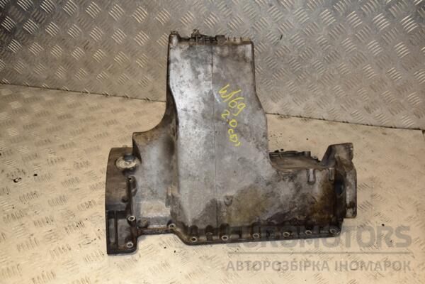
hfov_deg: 49.6
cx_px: 212
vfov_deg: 34.2
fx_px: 460
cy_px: 142
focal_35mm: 39
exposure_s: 1/200
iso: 800
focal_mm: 26
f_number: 5.6
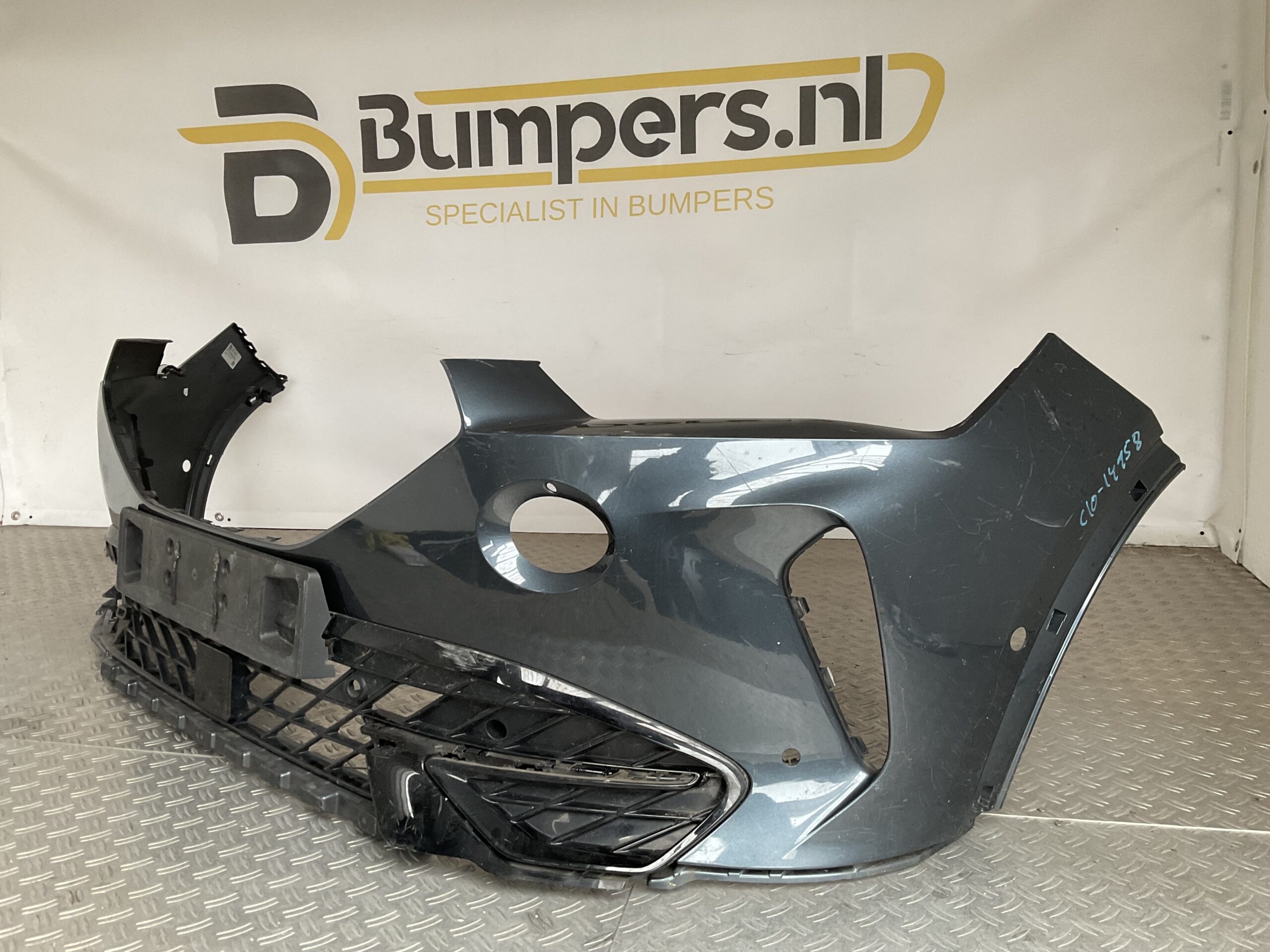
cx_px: 635
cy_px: 476
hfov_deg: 61.7
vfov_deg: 48.2
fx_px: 1064
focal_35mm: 29
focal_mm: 3
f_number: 1.8
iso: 64
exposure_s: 1/60
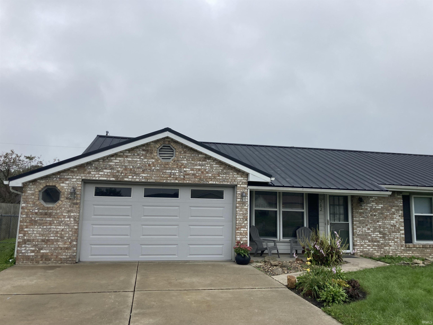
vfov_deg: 49.7
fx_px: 350
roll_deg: -1.5
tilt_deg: +8.7
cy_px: 162
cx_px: 216
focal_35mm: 28
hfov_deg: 63.4
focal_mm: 3.99
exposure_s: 1/152
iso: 20
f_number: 1.8
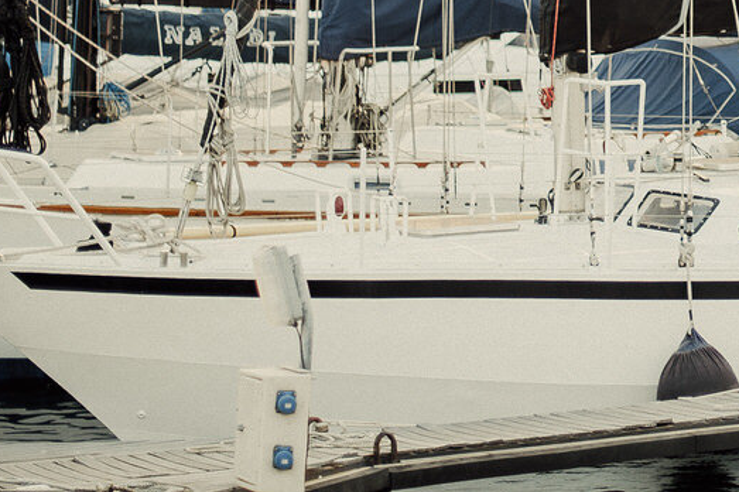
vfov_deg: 8.9
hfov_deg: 13.1
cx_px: 885
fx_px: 3139
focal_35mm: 153
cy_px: -90
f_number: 2
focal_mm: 50
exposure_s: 1/800
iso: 320
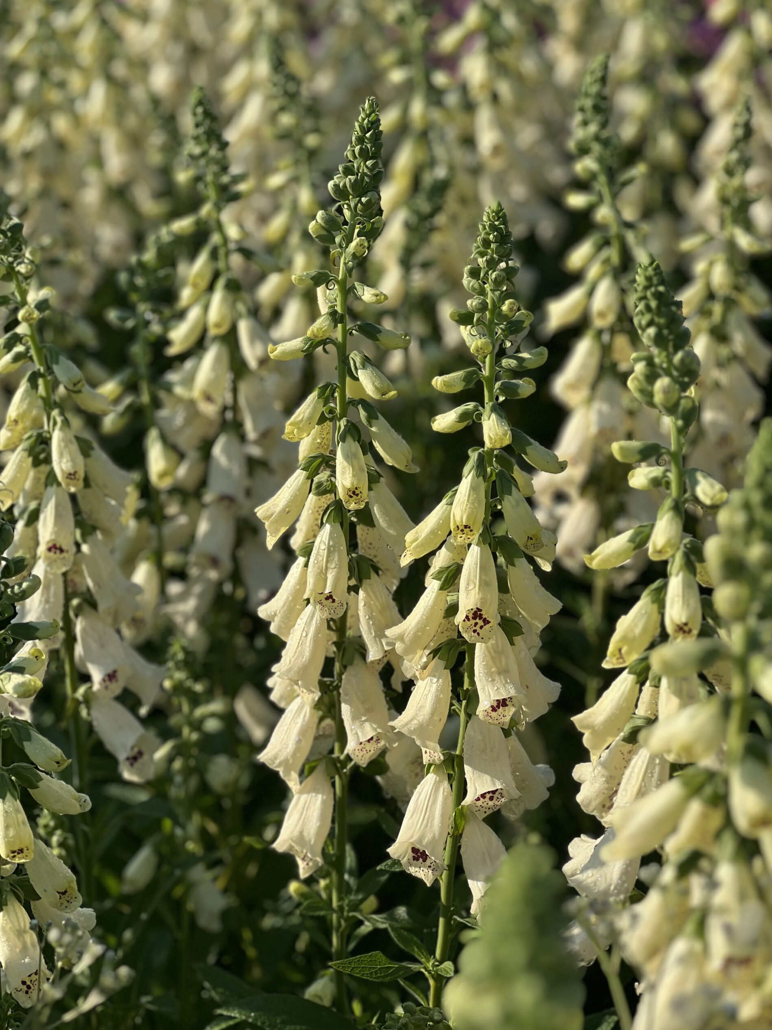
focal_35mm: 78
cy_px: 516
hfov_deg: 18.9
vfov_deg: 25.0
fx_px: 2320
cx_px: 387
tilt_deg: -21.5
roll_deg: +0.4
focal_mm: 9
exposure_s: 1/595
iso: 32
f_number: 2.8
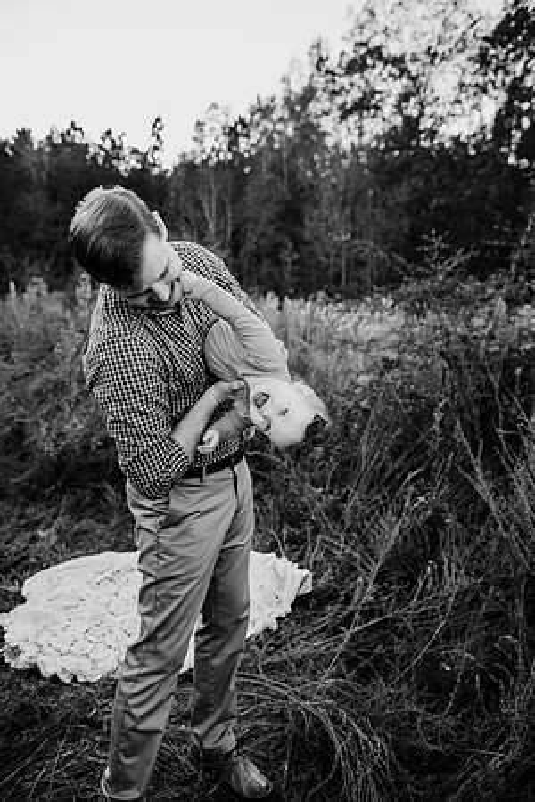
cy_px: 401
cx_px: 268
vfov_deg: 73.7
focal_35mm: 24
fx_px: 535
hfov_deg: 53.1
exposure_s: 1/250
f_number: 2.8
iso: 100
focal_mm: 24
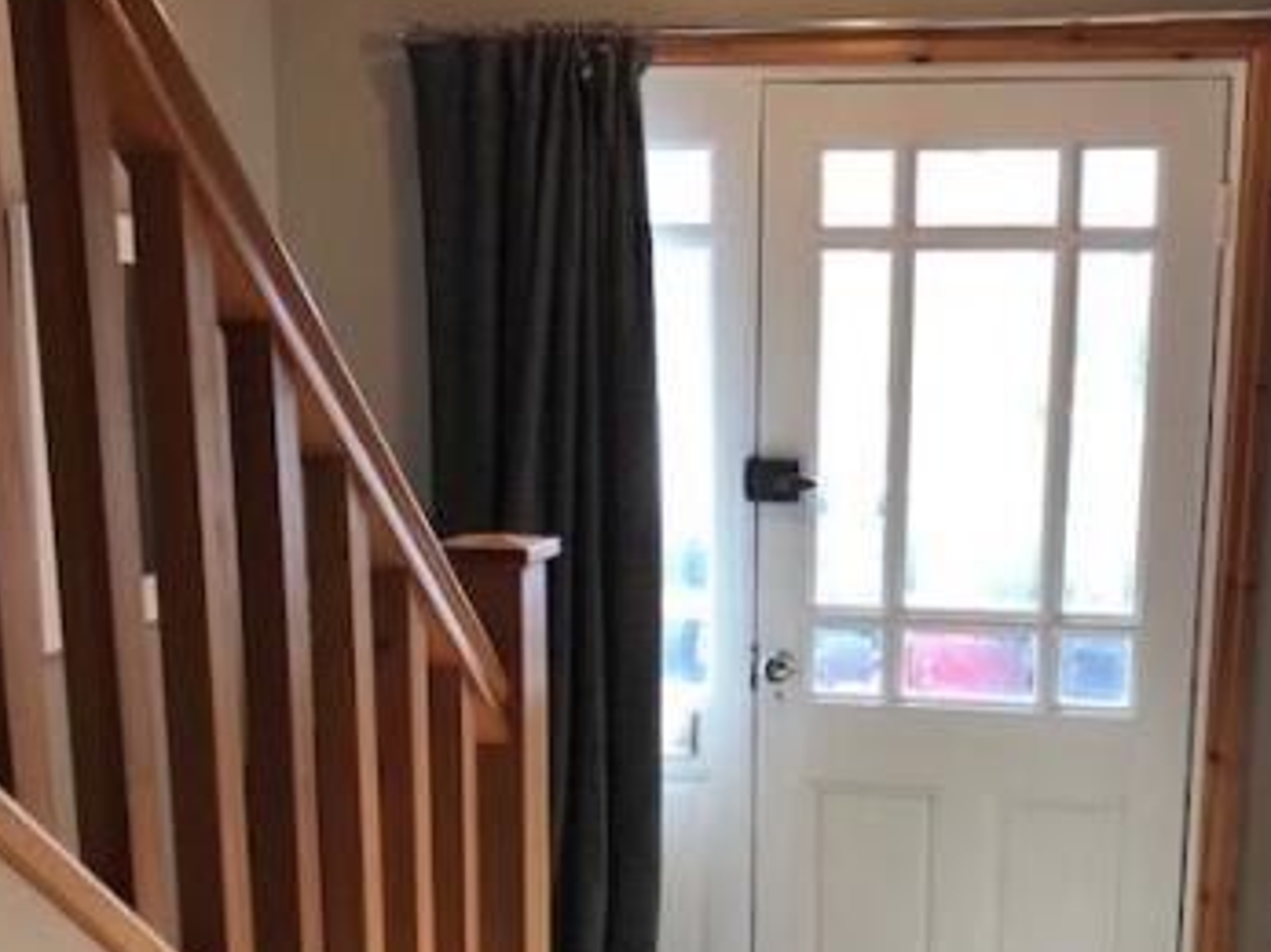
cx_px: 782
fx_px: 1725
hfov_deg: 40.2
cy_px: 687
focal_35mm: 47
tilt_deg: -12.6
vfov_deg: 30.5
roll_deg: -0.1
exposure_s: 1/50
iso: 25
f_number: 1.8
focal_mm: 3.99
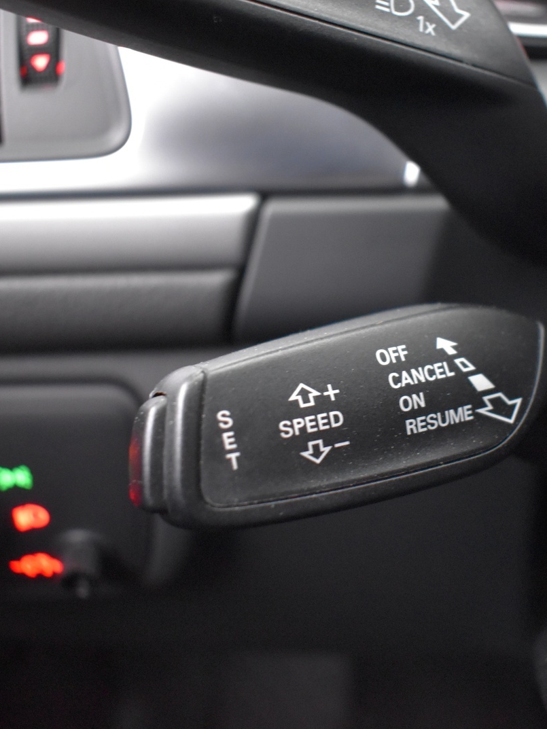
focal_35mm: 46
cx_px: 374
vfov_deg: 41.5
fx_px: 963
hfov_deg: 31.4
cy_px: 366
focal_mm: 21
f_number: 3.8
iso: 3200
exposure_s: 1/4
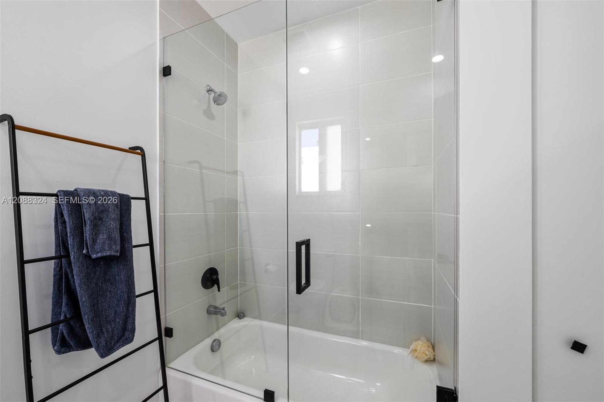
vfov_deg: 81.2
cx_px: 302
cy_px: 201
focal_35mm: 14
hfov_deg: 104.3
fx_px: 235
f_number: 7.1
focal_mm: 14
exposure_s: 1/30
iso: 250
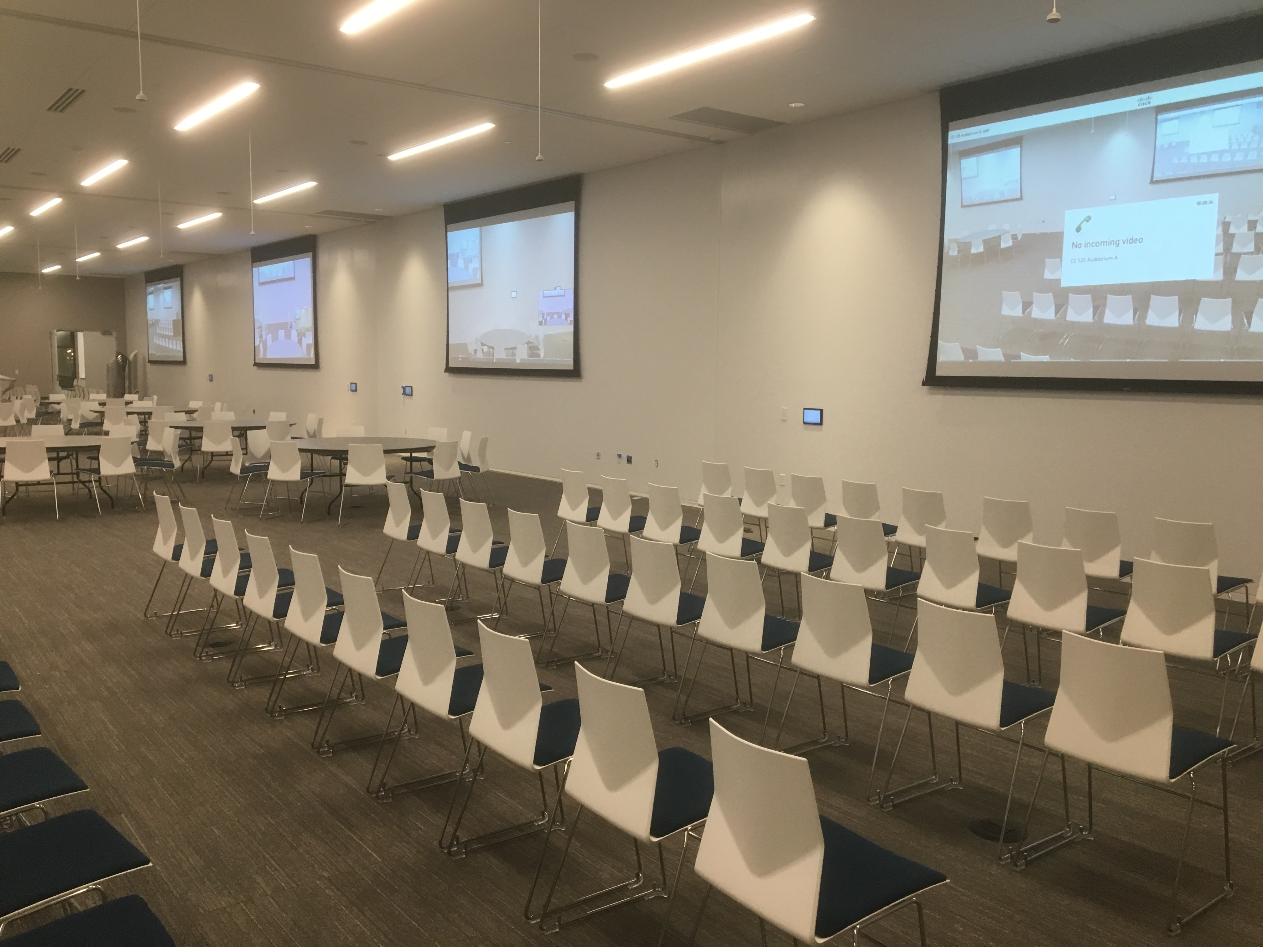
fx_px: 1058
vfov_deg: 48.2
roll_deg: -1.0
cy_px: 474
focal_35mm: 29
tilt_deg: -6.5
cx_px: 632
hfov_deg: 61.7
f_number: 2.2
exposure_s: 1/30
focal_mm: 4.15
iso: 40
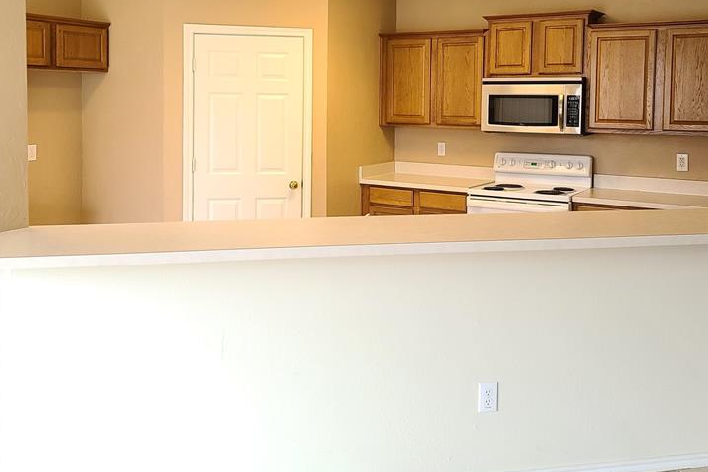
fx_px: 728
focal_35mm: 37
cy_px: 132
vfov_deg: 35.3
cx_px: 347
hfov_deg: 51.9
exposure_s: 1/39
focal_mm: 7
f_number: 1.8
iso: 250
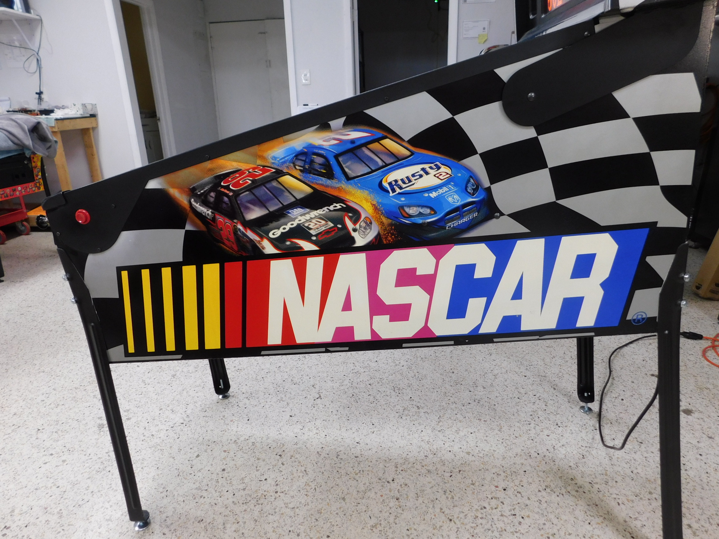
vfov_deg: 58.9
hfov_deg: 73.9
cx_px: 360
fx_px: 478
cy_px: 270
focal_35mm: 23
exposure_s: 1/30
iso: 160
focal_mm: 4
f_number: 3
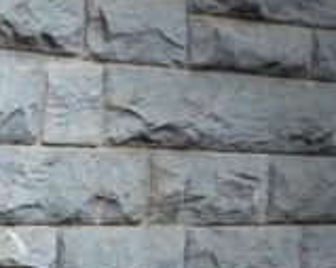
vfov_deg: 9.5
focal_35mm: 156
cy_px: 452
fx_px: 1550
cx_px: -230
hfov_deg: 11.6
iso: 400
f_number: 3.7
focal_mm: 5.6
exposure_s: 1/25
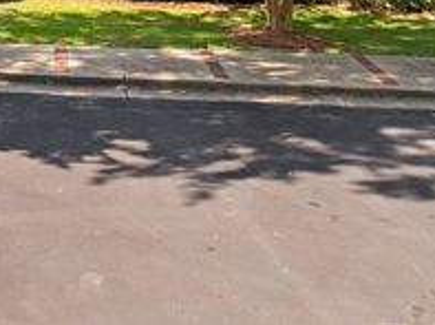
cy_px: -84
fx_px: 765
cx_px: -93
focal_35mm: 61
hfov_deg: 27.7
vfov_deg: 21.8
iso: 140
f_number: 2.8
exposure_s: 1/1000
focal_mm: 12.29
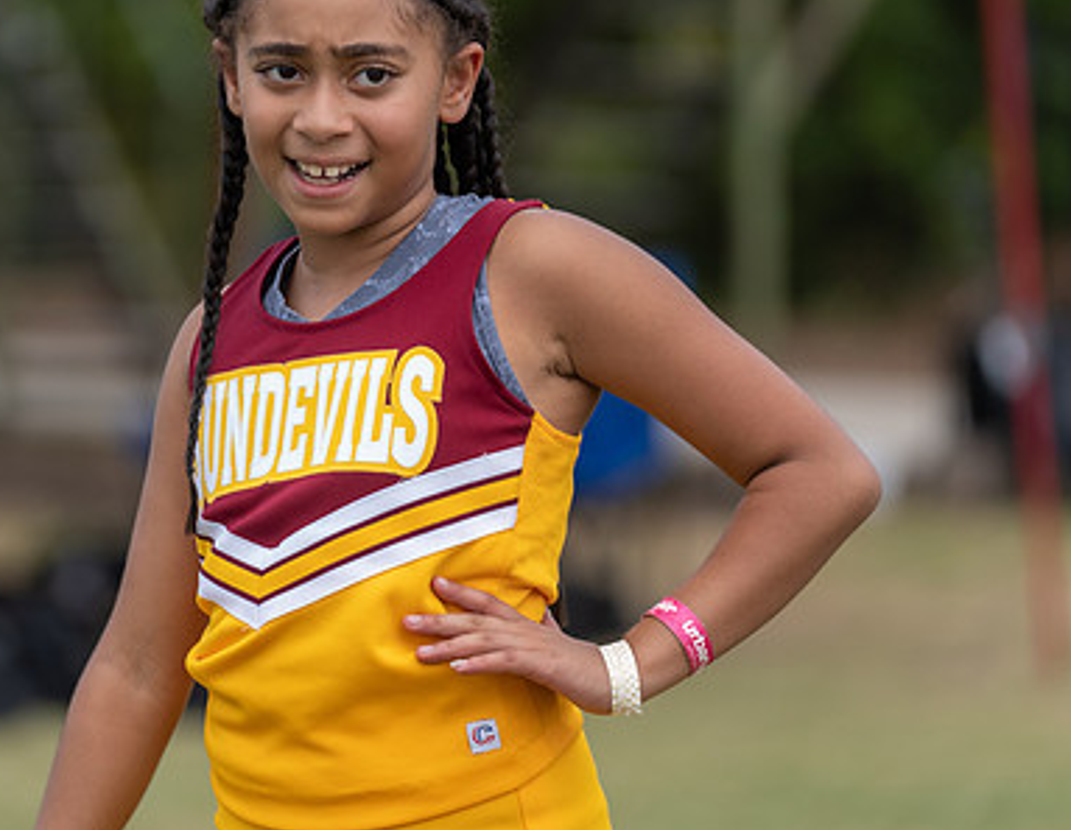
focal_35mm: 289
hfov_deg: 6.8
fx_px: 9052
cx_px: 344
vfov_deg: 5.3
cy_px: 404
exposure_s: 1/1000
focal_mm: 159
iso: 80
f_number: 2.8
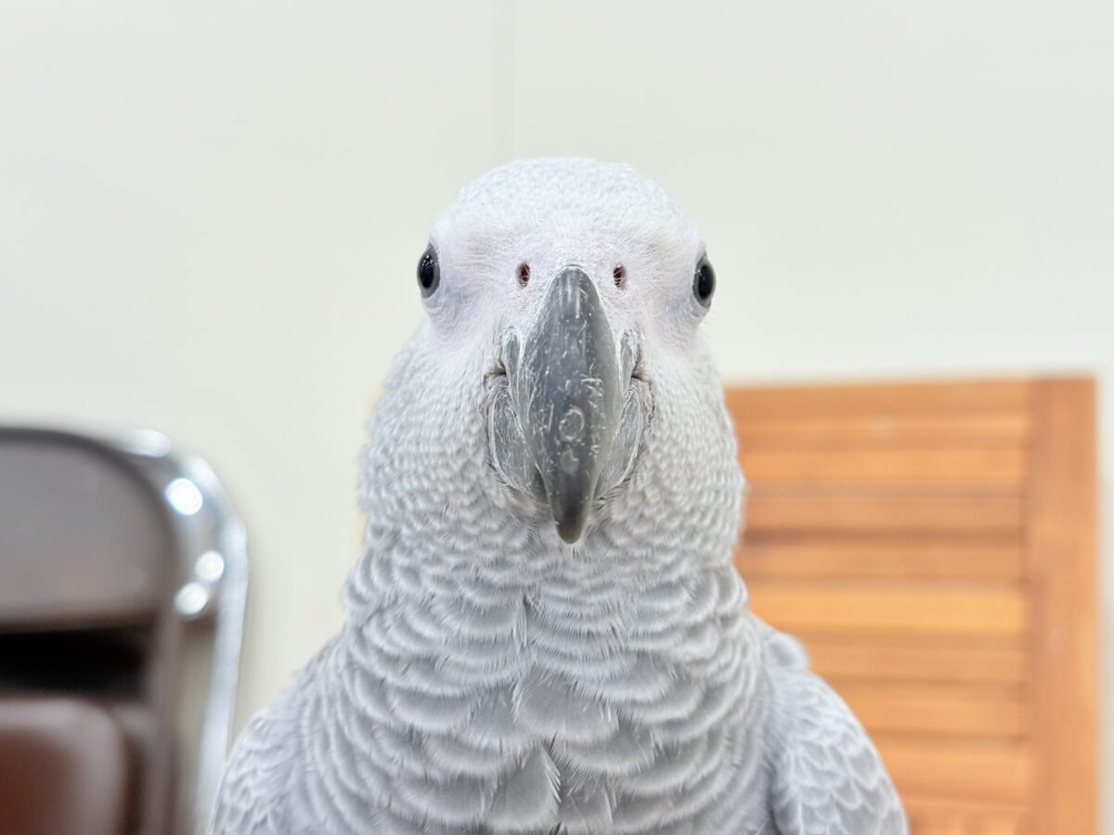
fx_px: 1673
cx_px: 557
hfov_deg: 36.8
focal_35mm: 52
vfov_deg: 28.0
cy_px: 418
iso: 40
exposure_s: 1/50
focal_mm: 5.96
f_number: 1.6
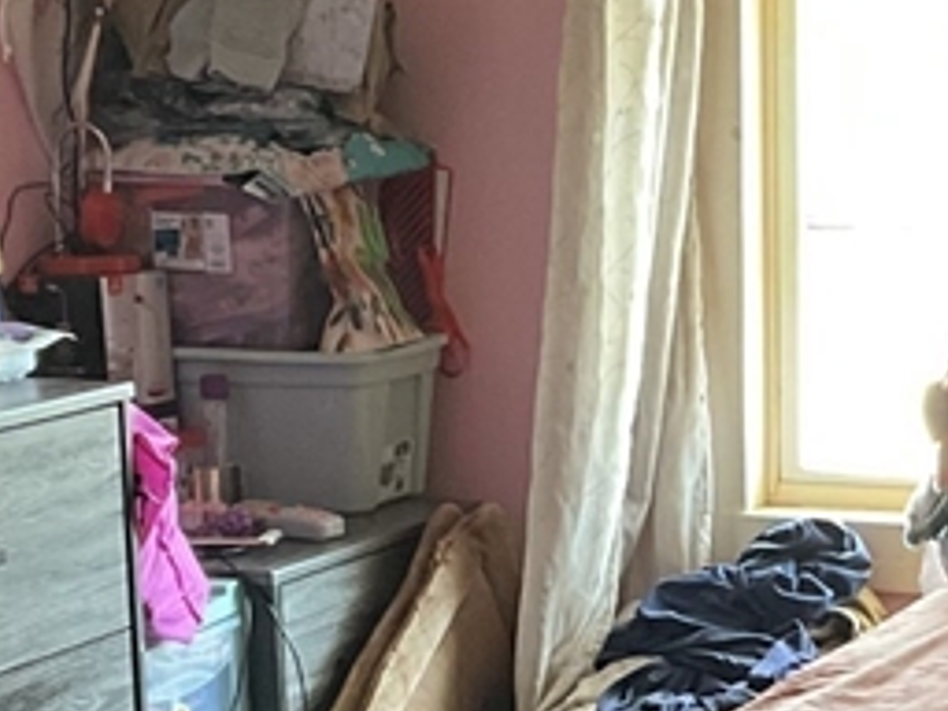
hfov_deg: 16.5
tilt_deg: -12.1
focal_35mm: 116
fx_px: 3177
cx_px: 1018
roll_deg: +0.2
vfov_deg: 12.7
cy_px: 667
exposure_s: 1/44
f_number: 1.8
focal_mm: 3
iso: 320
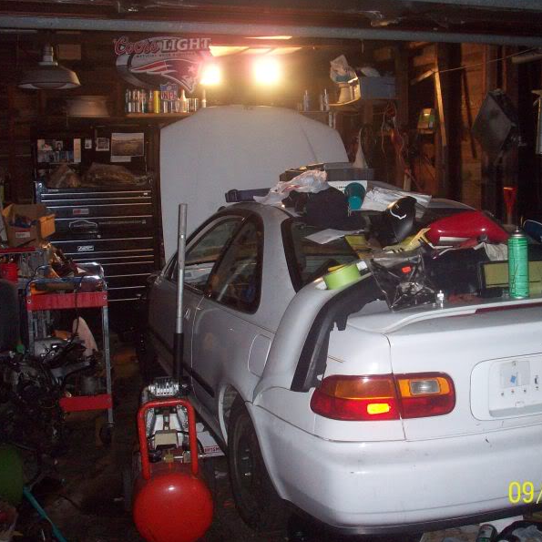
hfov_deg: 38.2
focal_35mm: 44
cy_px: 271
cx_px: 329
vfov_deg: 38.3
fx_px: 779
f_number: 2.8
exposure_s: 1/64
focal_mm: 6.2
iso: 200
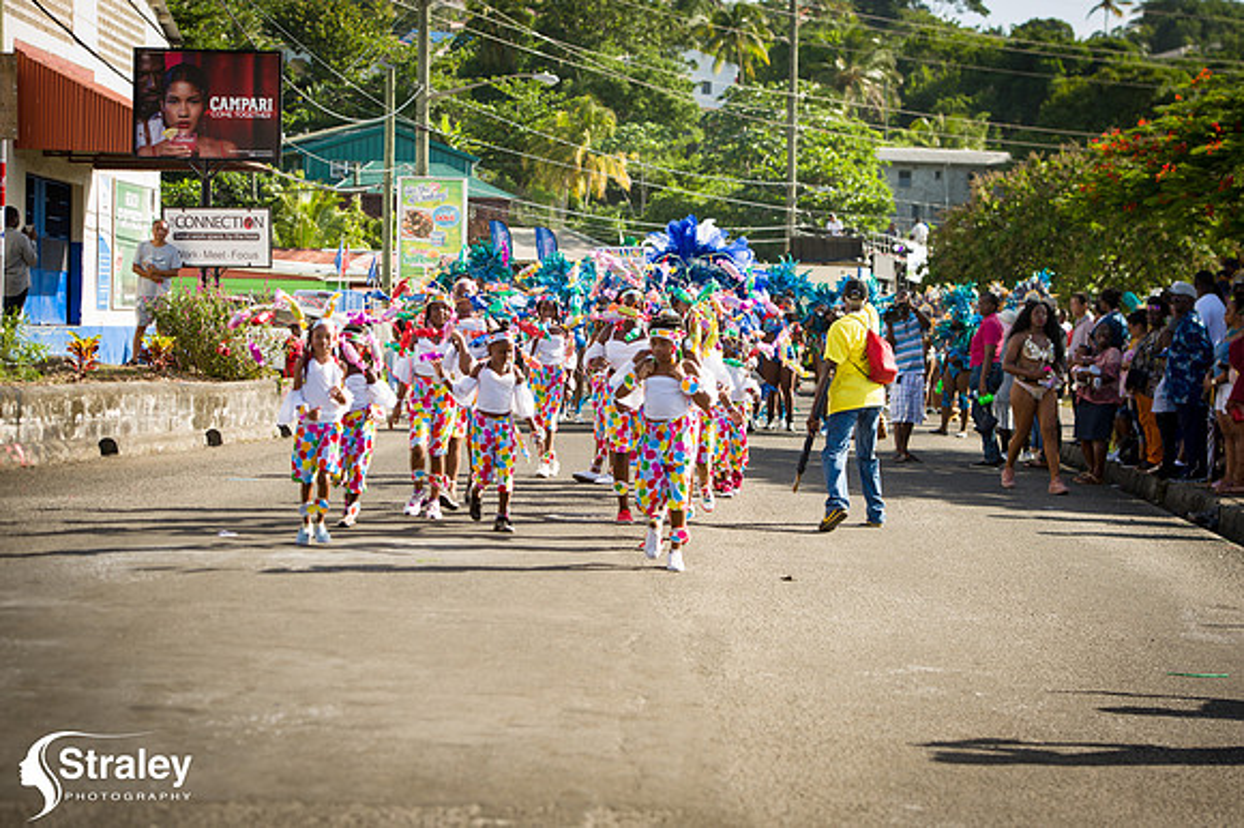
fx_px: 3108
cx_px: 622
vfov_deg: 15.2
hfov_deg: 22.6
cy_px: 414
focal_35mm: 90
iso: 100
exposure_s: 1/200
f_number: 5.6
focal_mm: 90
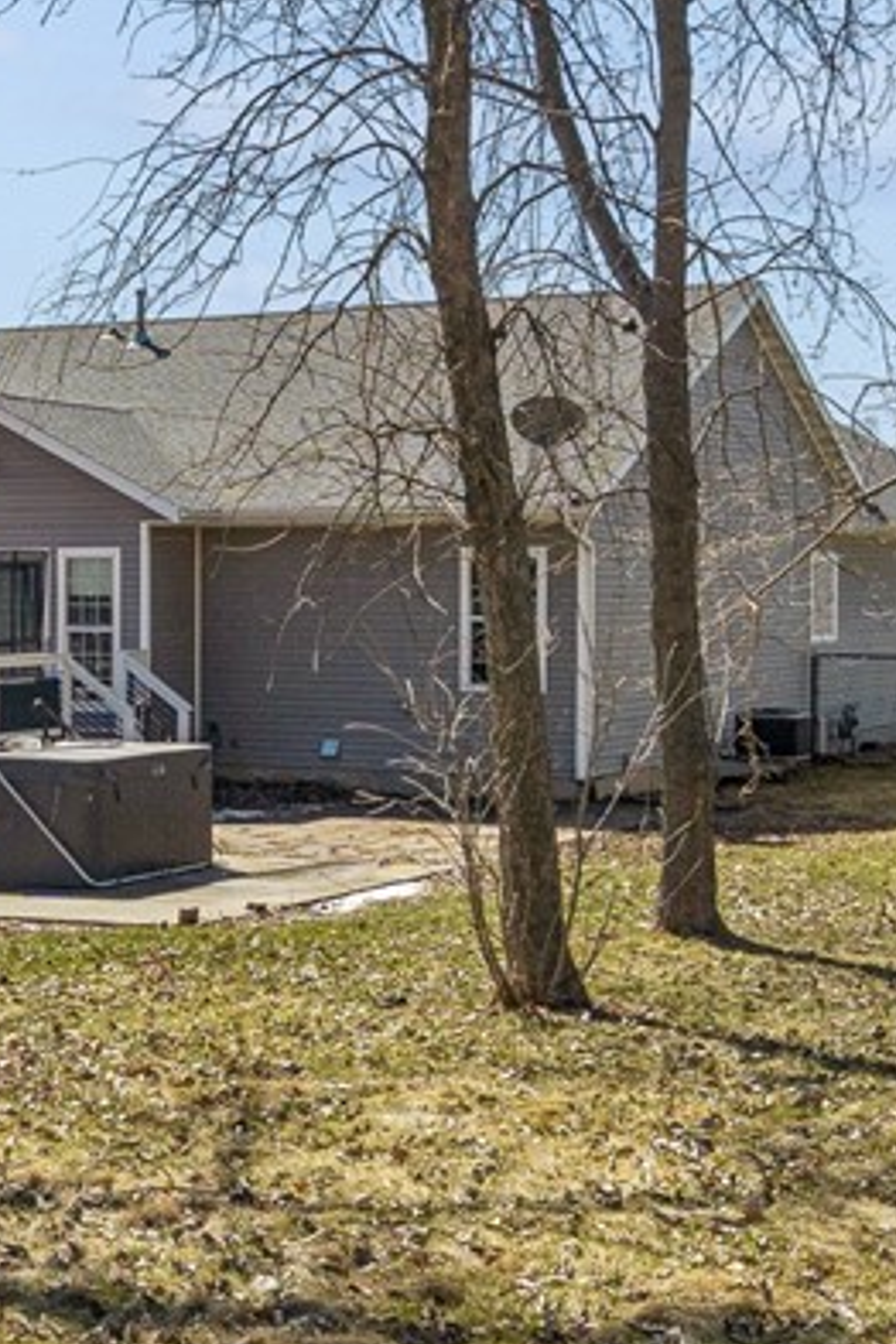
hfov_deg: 19.2
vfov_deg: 29.2
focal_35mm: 69
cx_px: 9
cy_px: 706
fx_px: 2576
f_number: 9
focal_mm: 16
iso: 400
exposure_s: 1/1000
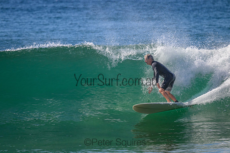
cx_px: 115
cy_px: 76
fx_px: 5112
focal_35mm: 800
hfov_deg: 2.6
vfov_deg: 1.7
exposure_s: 1/2000
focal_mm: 800
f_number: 11
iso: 1600
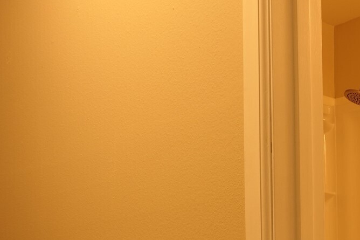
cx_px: 440
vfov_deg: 21.1
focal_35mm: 61
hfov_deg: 28.3
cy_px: 267
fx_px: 610
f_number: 8
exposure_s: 1/2.5
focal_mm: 9.4
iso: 100
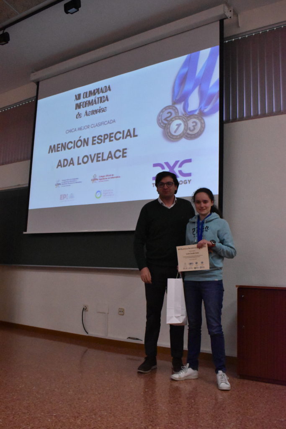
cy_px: 214
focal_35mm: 33
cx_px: 143
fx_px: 393
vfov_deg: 57.2
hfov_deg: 40.0
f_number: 5.6
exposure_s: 1/1000
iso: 8000
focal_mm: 22
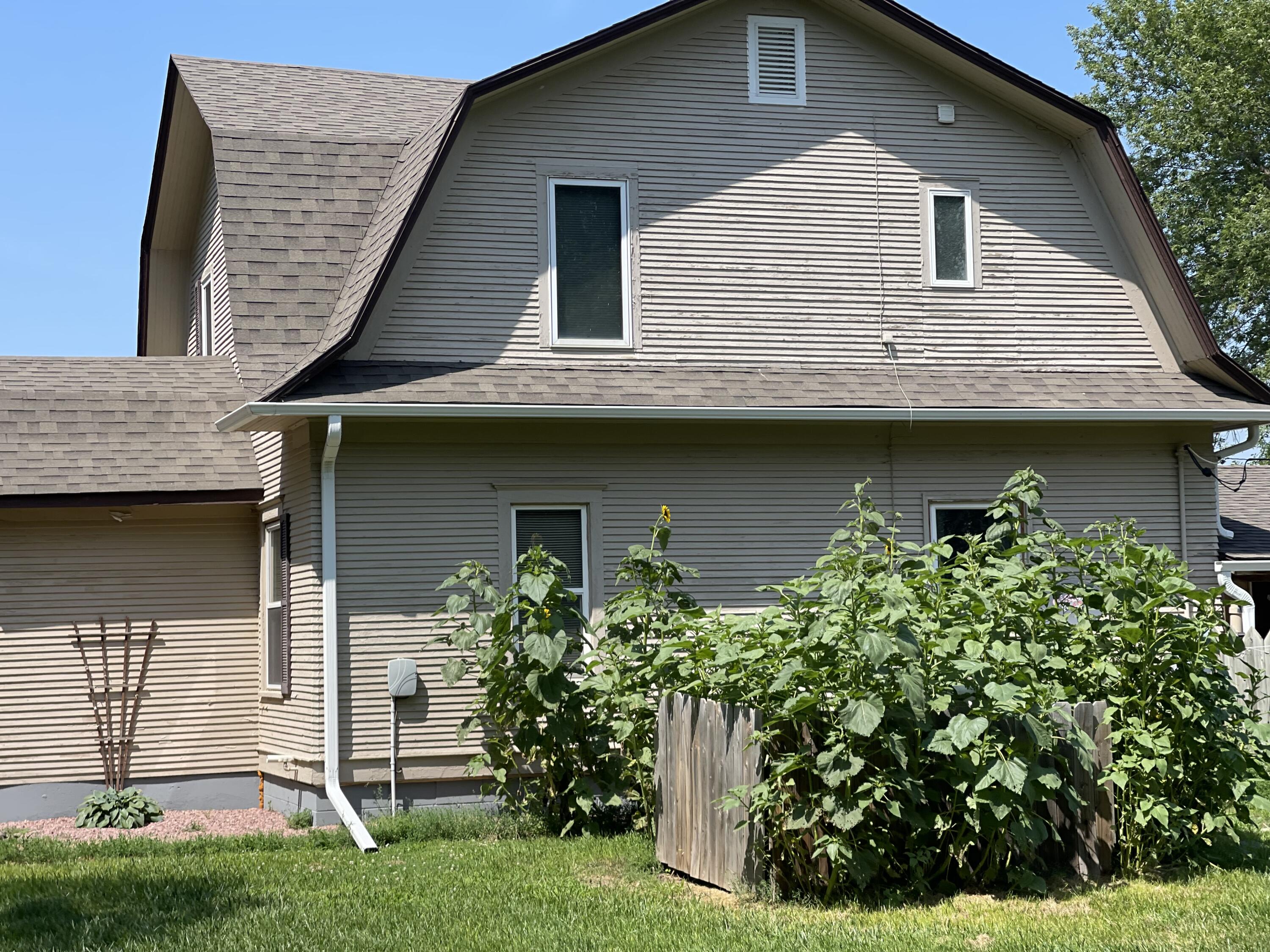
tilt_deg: +4.0
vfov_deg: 22.9
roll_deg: +0.9
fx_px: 2348
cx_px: 635
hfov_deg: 30.3
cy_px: 476
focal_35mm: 64
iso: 32
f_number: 2.2
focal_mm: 7.5
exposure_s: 1/1085
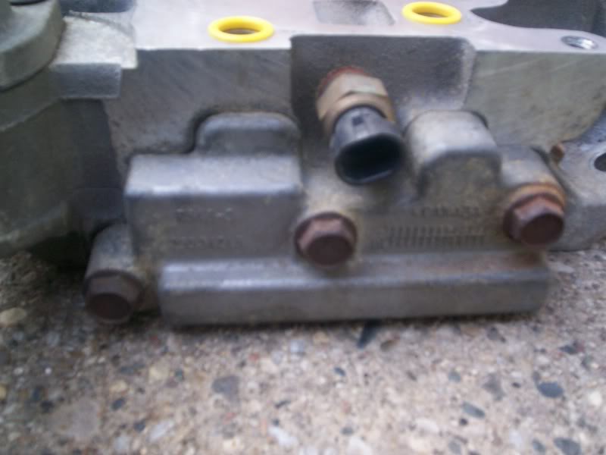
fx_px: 630
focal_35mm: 36
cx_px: 303
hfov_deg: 51.4
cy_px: 228
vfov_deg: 39.7
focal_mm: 5.9
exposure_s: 1/44.4
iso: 140
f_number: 4.5
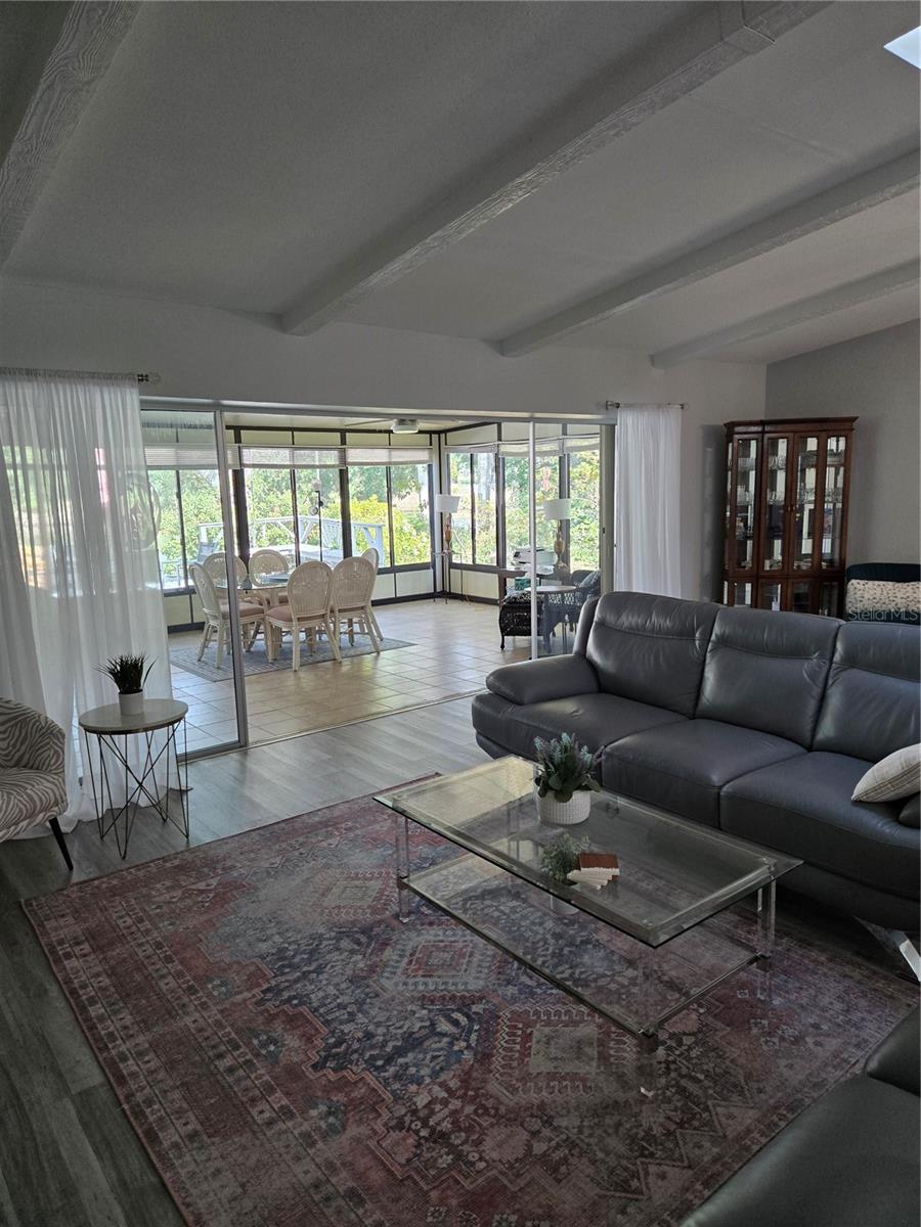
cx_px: 460
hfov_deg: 58.9
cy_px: 614
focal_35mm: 23
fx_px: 816
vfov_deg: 73.9
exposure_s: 1/120
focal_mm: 5.4
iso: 160
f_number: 1.8
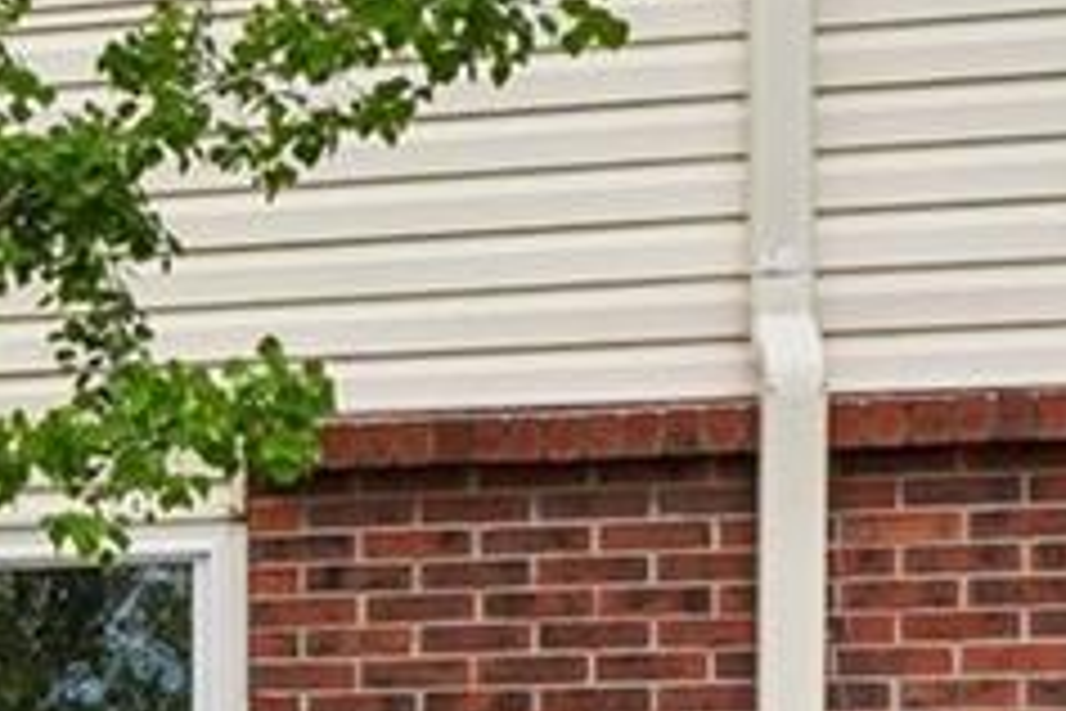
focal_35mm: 142
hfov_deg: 9.9
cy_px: 356
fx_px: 4204
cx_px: -2343
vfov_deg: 9.7
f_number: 8
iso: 100
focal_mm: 14
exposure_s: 1/250
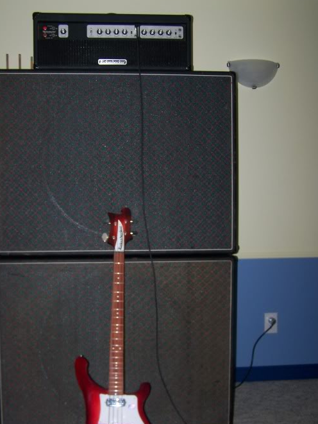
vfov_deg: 41.2
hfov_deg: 31.5
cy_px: 236
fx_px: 563
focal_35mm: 46
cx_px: 147
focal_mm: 6.3
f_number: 2.8
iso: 80
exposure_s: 1/60
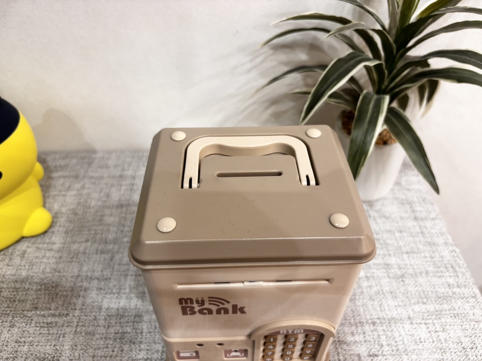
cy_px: 180
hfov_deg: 67.3
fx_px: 362
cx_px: 241
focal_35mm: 26
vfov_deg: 53.1
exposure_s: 1/60
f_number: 1.6
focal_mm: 5.96
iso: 125
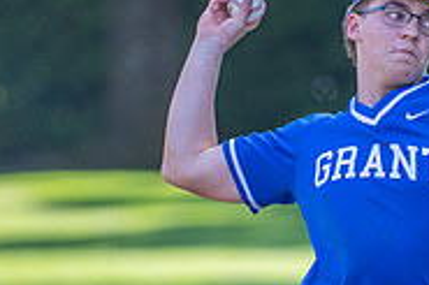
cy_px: 315
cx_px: 145
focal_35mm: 896
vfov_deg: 1.5
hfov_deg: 2.3
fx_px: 10668
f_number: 2.8
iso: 250
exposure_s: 1/1000
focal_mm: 200
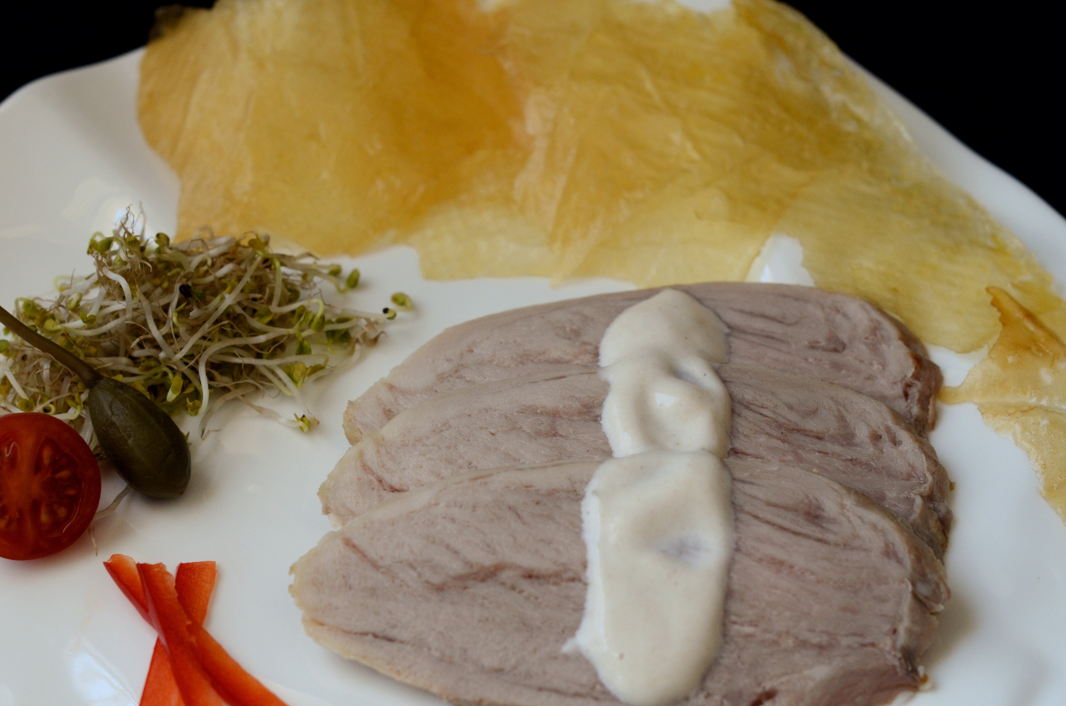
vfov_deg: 18.1
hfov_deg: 27.0
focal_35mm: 75
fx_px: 2216
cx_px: 533
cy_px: 353
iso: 800
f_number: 5
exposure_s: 1/125
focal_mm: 50
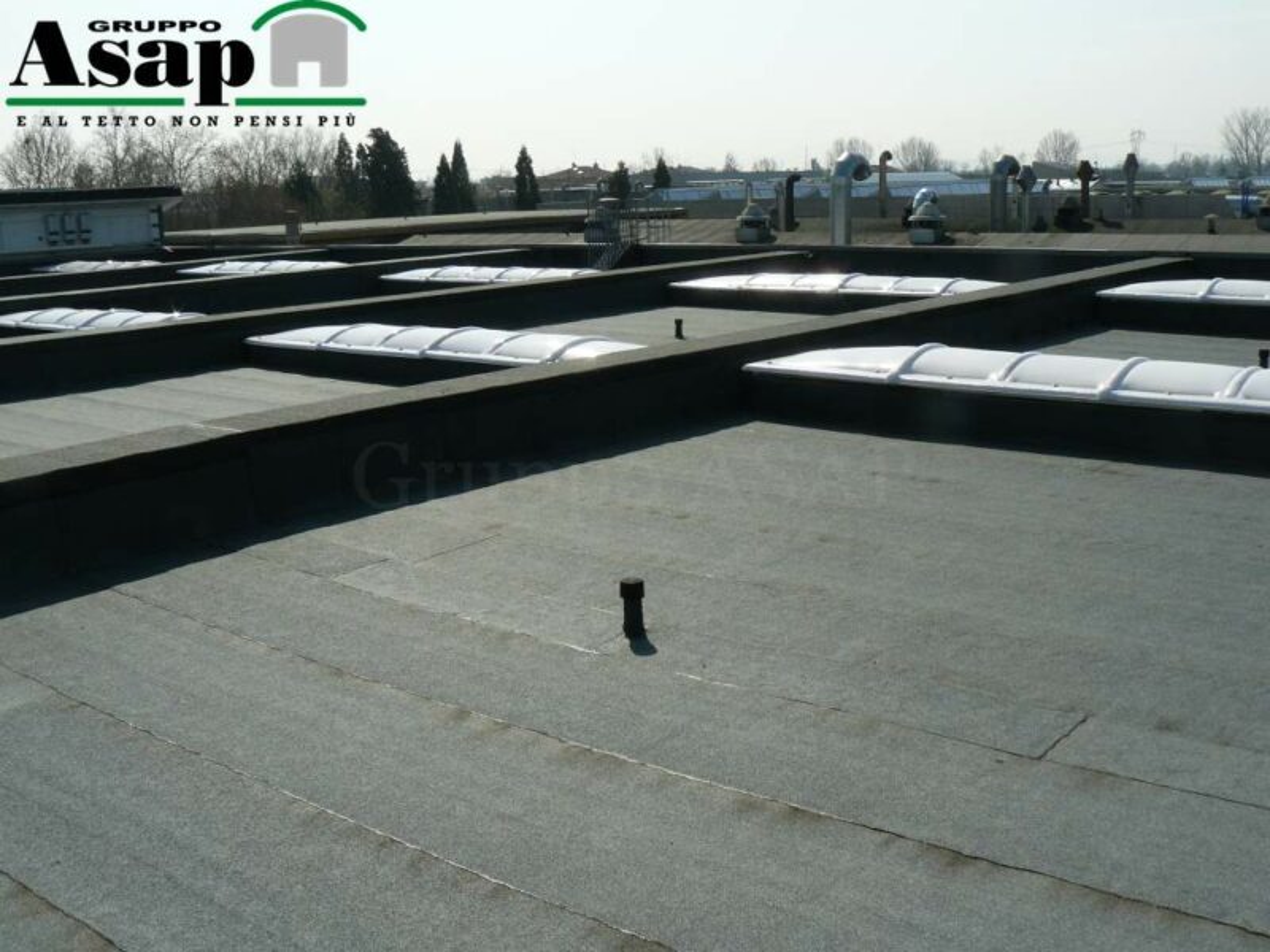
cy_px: 476
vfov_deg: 39.7
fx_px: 1321
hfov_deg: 51.4
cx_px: 635
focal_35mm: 36
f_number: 7.1
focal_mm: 6
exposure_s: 1/400
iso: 100
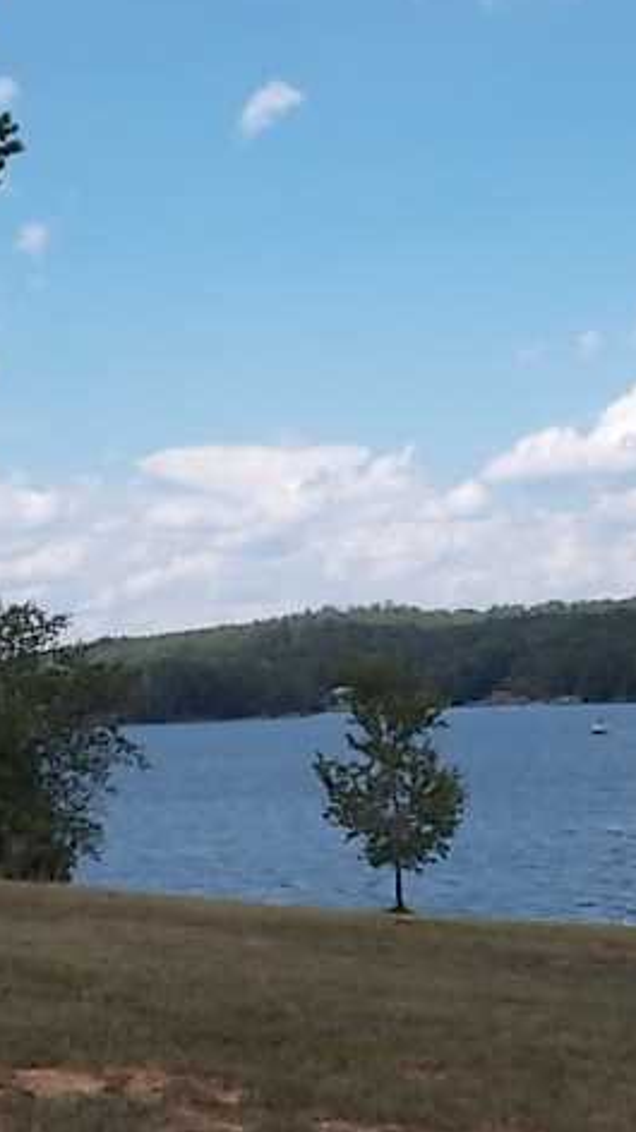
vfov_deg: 32.4
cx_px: 204
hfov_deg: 18.4
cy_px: 561
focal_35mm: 65
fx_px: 1952
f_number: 10.6
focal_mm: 7.9
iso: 80
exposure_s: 1/100
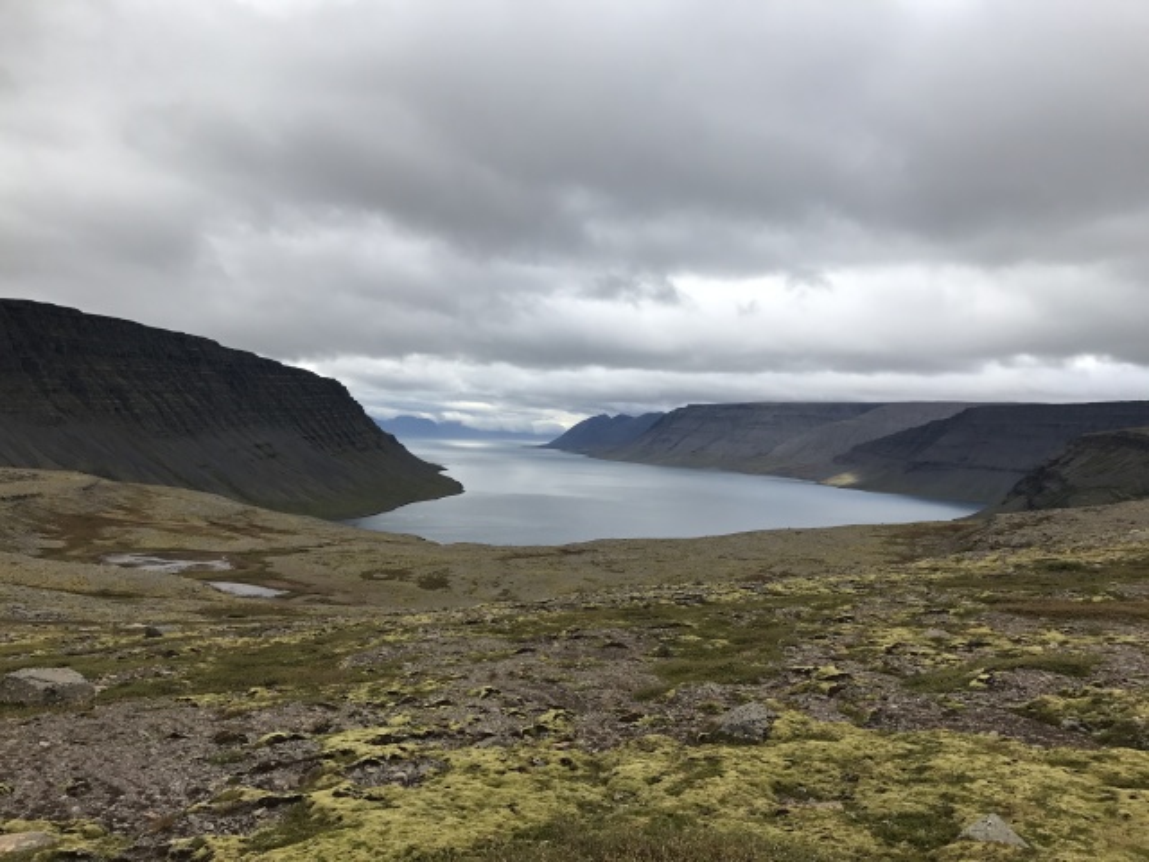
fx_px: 929
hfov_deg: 63.4
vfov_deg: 49.7
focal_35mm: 28
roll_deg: -1.7
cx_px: 574
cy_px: 431
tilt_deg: -0.7
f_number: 1.8
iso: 20
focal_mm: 3.99
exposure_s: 1/1451
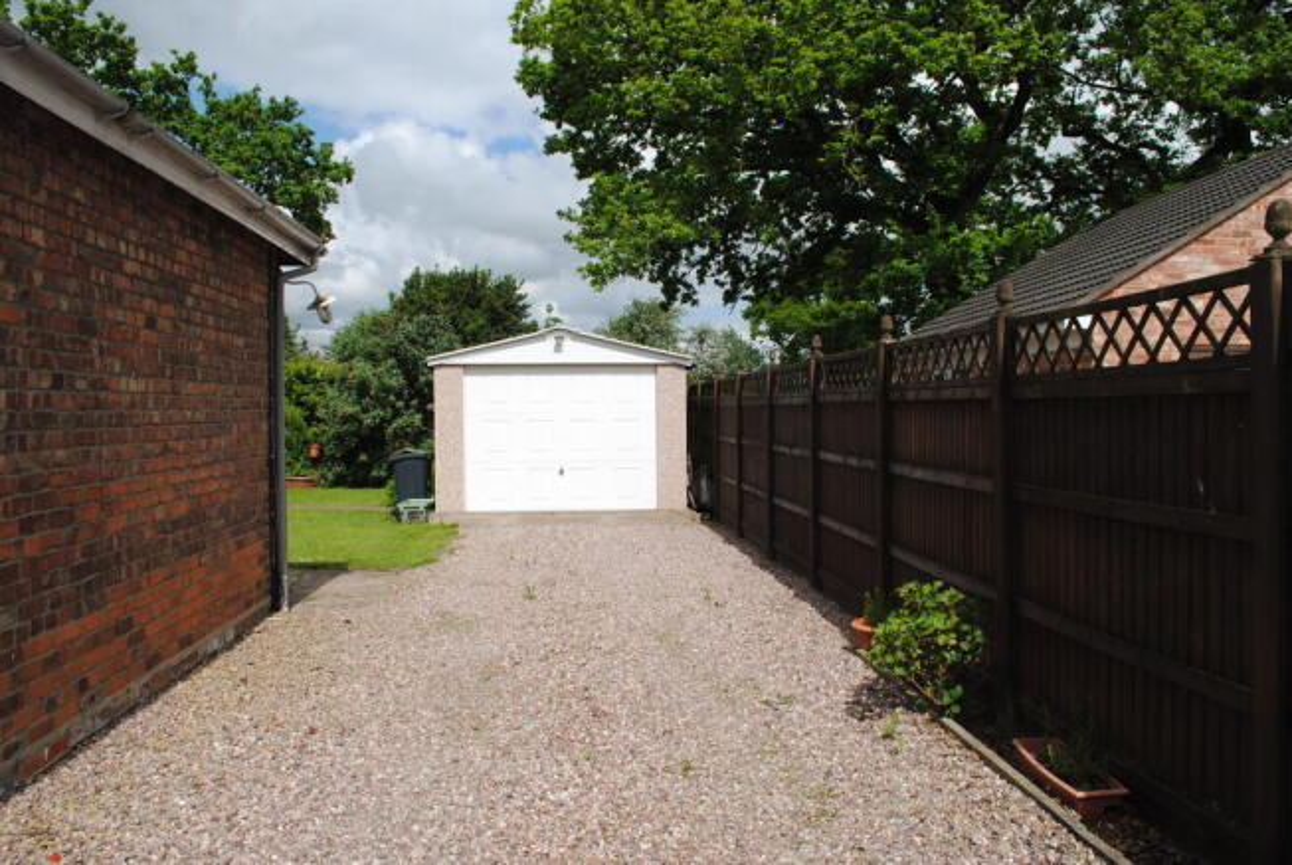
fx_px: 970
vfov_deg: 48.0
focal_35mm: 27
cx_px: 646
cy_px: 432
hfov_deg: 67.3
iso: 100
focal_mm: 18
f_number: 11
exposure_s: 1/200
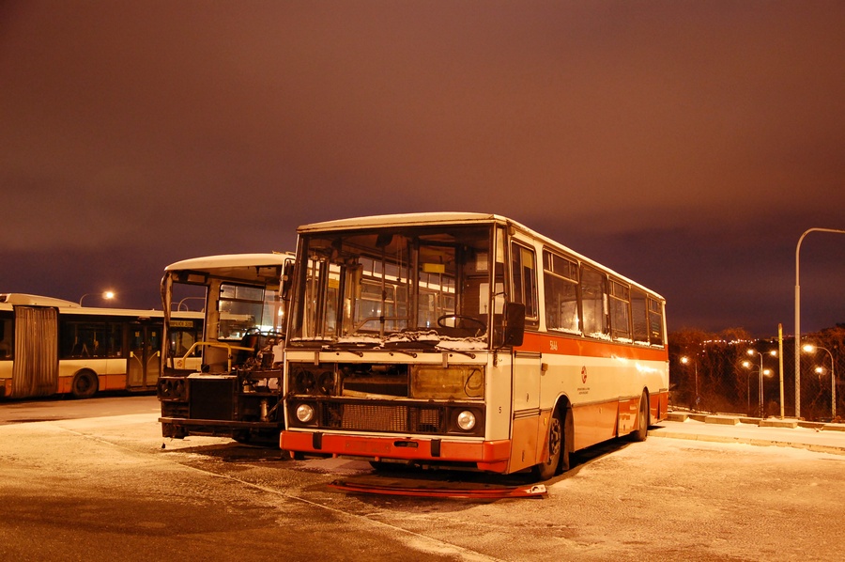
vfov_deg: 35.4
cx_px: 422
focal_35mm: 38
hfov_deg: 51.3
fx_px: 879
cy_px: 281
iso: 900
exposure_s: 1
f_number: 4
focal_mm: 25
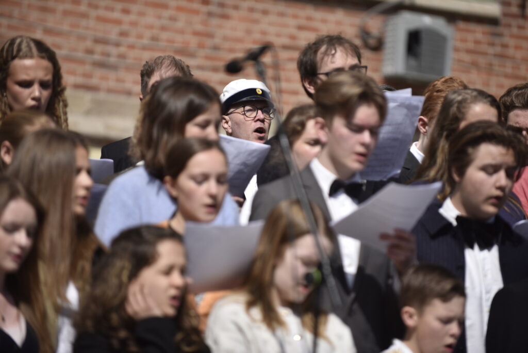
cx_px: 264
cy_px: 176
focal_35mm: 200
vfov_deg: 6.9
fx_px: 2935
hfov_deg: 10.3
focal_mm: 200
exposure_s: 1/3200
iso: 200
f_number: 2.8
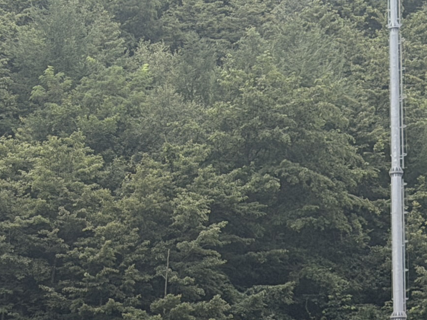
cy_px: 457
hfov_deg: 8.5
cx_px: -358
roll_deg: +0.8
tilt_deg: +2.6
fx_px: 2751
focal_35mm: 223
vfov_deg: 6.6
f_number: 1.78
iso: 64
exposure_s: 1/2088
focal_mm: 6.76
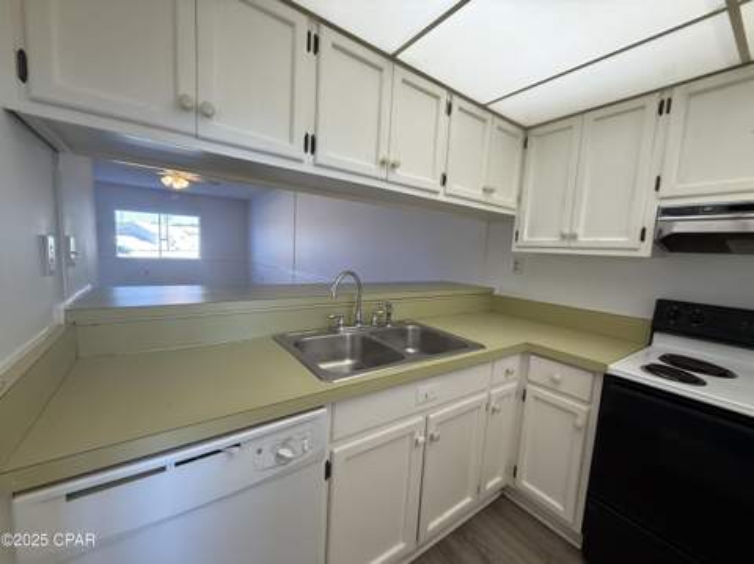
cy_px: 282
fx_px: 305
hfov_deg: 102.1
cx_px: 377
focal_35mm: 14
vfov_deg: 85.6
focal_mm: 2.22
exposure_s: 1/120
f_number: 2.2
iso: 200
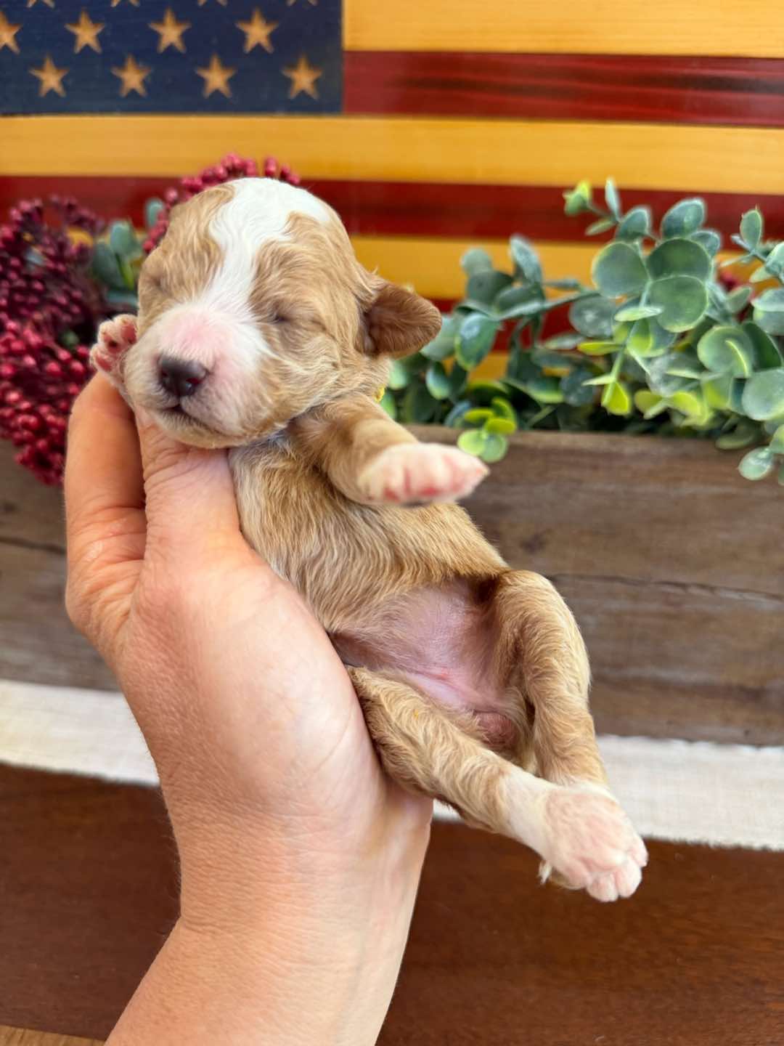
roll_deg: +1.1
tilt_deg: -31.6
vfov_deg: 71.6
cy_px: 523
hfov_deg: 56.8
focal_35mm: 24
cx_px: 392
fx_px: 725
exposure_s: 1/60
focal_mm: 6.76
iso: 250
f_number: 1.78
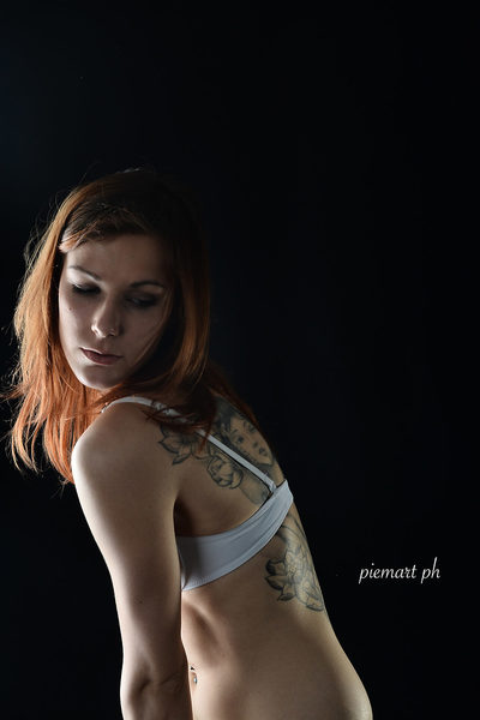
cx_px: 240
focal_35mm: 75
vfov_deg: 27.0
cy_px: 360
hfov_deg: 18.2
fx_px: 1500
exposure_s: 1/160
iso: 100
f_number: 8
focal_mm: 50
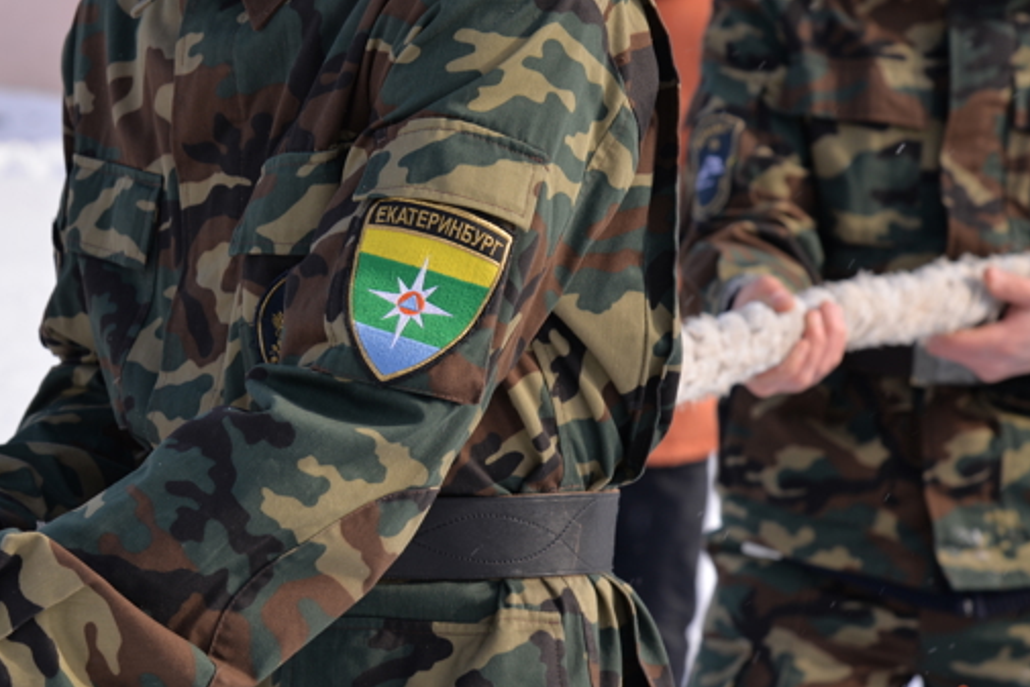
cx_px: 299
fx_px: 4035
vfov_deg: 9.7
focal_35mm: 141
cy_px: 412
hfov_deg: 14.5
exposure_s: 1/200
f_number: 8
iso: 100
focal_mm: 95
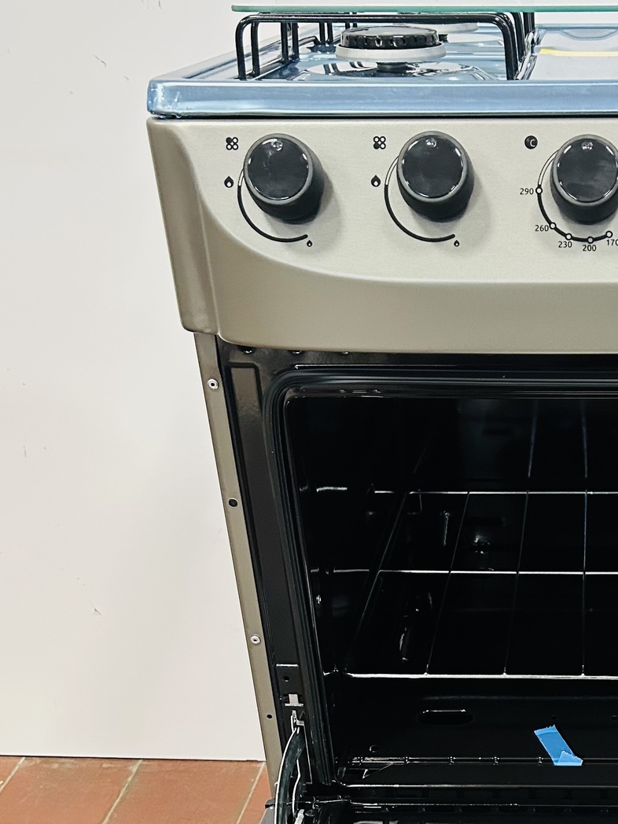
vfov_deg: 37.0
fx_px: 1190
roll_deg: -0.1
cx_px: 557
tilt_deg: -30.4
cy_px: 642
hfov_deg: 28.0
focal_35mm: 50
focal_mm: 5.7
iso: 320
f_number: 1.5
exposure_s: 1/50
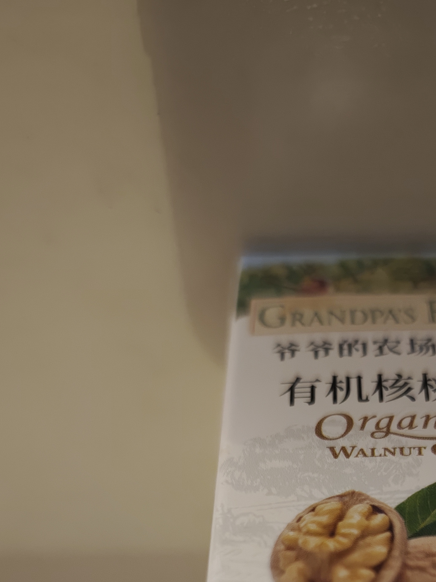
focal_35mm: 51
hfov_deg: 28.0
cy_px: 622
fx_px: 857
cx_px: 343
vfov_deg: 33.3
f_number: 1.62
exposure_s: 1/25
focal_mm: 6.55
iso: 2500
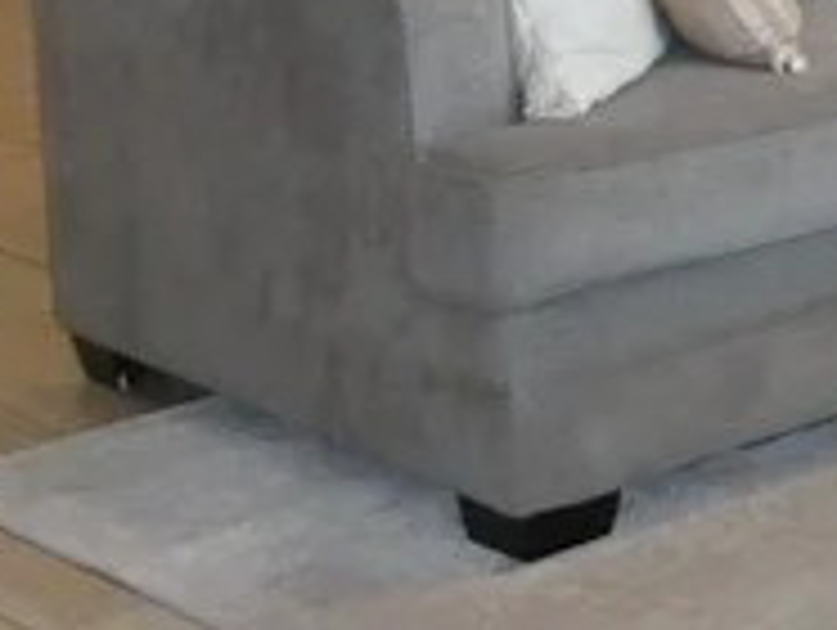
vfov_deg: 10.9
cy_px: -306
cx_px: 1552
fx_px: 3196
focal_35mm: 132
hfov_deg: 13.3
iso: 320
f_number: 3.3
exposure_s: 1/30
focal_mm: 4.3
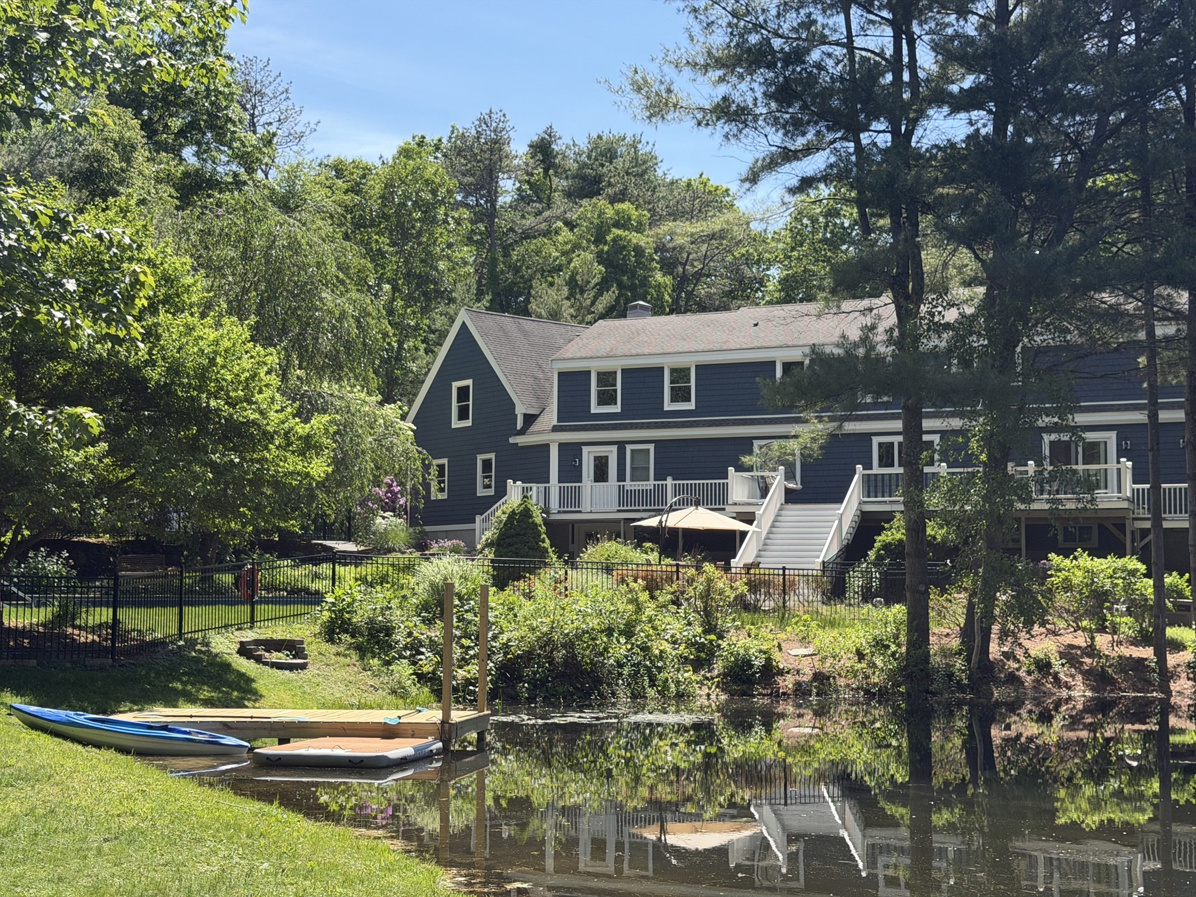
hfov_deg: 39.7
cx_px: 598
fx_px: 1658
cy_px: 448
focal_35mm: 48
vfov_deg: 30.3
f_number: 1.78
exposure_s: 1/2577
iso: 100
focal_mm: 6.76
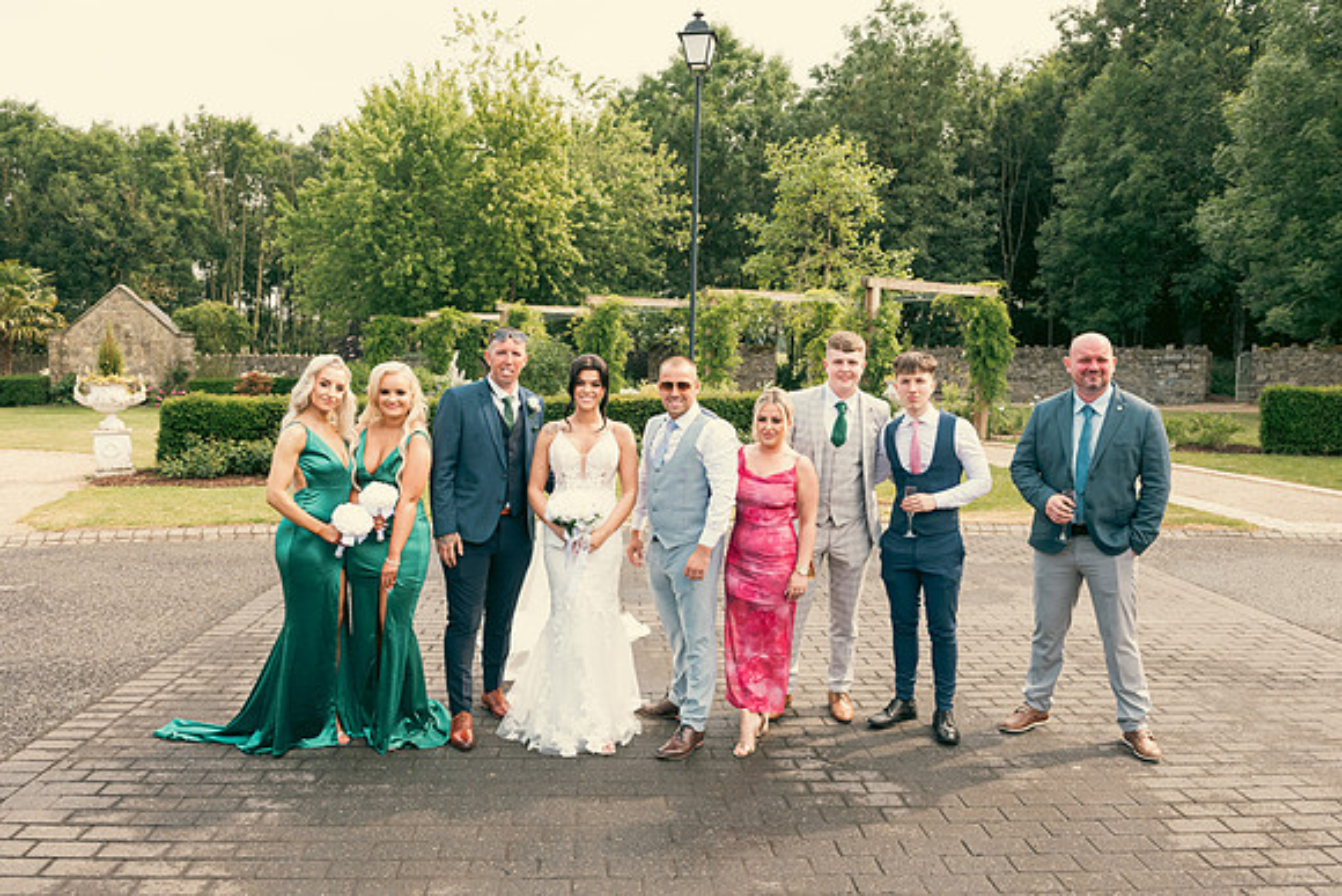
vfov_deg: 46.4
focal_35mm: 28
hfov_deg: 65.5
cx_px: 671
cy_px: 448
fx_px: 1044
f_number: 6.3
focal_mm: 28
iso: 250
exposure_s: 1/160
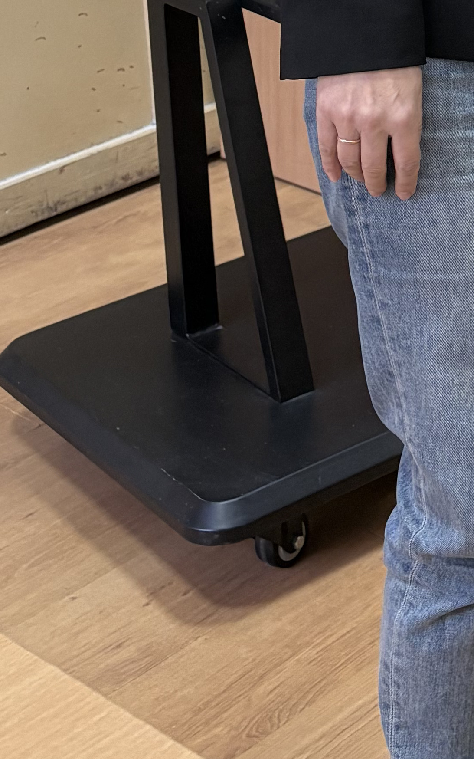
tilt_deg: -2.9
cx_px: 651
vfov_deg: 19.7
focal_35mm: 90
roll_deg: +2.9
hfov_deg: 13.9
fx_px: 1860
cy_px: -407
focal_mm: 5.96
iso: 200
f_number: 1.6
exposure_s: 1/50
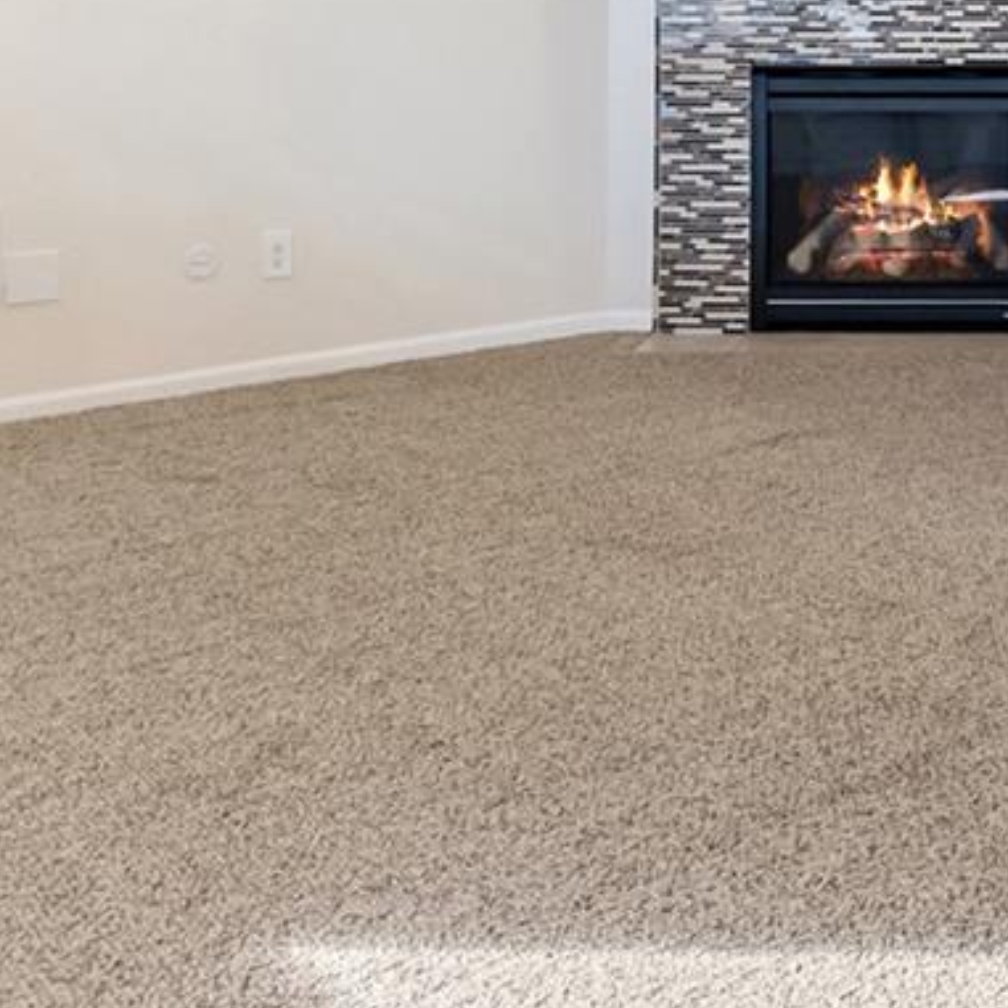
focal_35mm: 50
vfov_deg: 31.4
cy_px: -3
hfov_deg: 31.0
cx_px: 1053
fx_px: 1647
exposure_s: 1/30
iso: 400
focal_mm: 14
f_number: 9
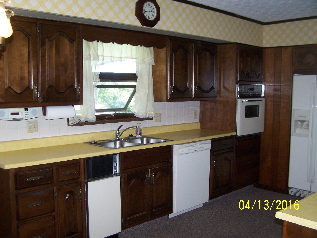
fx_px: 348
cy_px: 119
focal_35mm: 38
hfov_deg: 49.0
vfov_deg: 37.7
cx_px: 158
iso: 140
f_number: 2.8
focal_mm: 6.3
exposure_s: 1/60
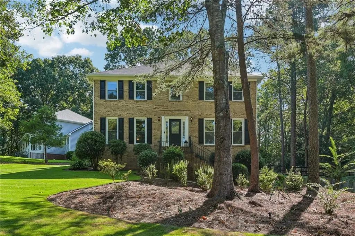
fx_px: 246
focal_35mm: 25
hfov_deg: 71.6
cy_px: 118
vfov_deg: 51.2
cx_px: 178
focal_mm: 25
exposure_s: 1/200
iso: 200
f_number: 8
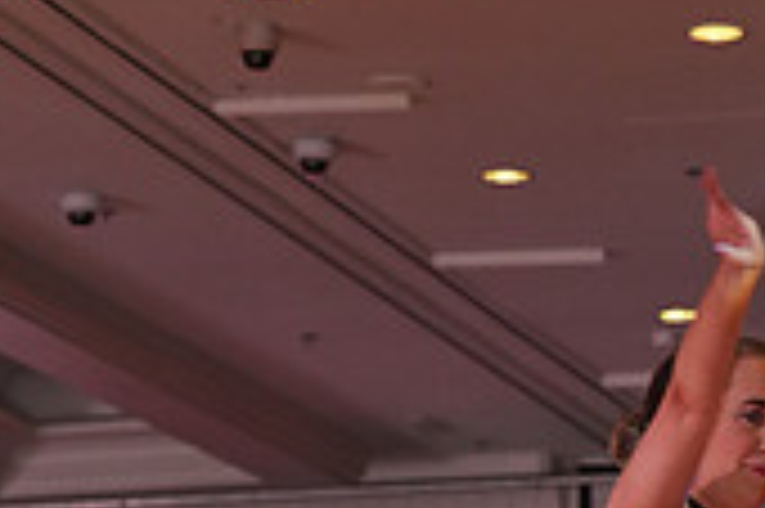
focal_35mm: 243
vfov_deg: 5.5
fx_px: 5159
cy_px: 1133
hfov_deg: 8.4
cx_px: 763
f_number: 4.5
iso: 2000
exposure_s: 1/200
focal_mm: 71
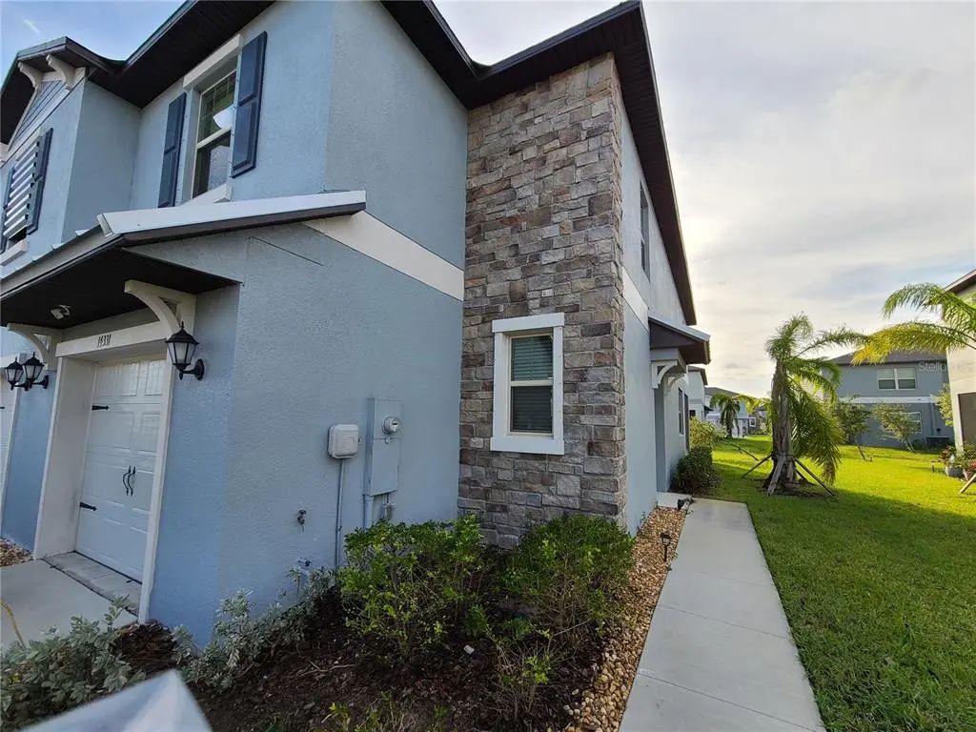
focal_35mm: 13
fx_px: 367
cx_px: 488
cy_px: 366
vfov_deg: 89.9
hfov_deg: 106.2
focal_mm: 2.2
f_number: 2.2
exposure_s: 1/585
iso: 50
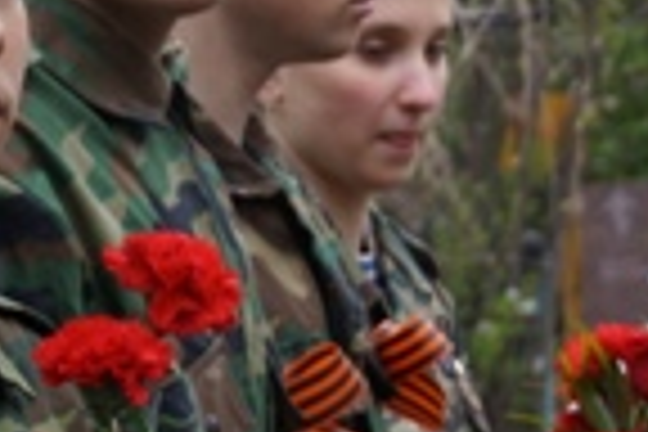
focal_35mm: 334
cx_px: -490
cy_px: 367
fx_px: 6012
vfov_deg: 4.1
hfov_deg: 6.1
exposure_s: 1/100
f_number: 5.6
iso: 400
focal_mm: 50
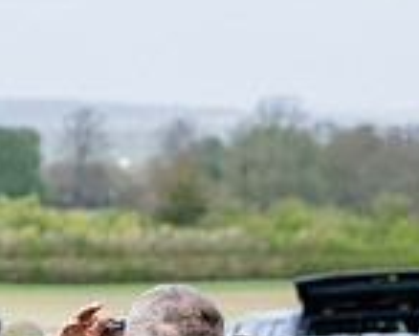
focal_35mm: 373
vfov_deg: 4.1
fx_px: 4629
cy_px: 555
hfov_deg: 5.1
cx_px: -361
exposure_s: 1/1600
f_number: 4
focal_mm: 72
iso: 400
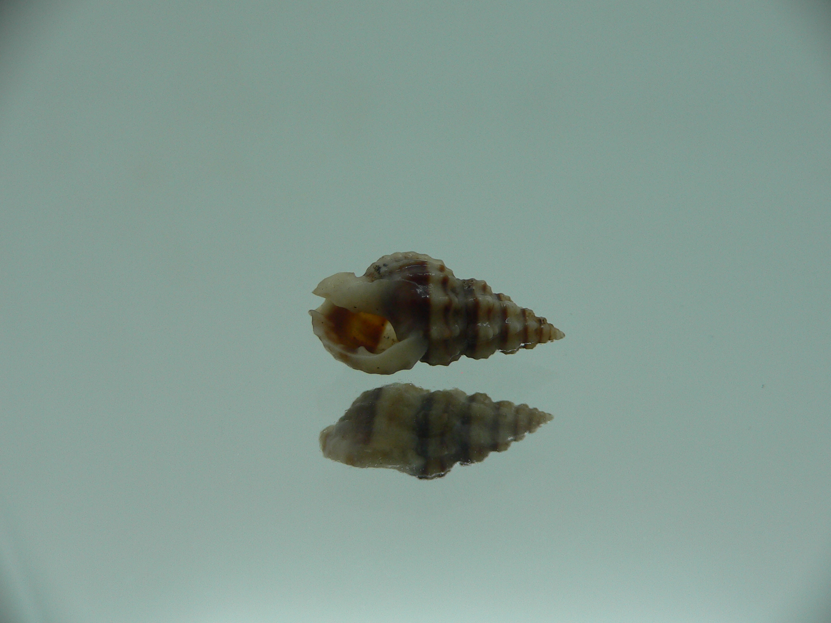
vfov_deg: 40.7
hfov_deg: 52.6
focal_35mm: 35
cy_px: 312
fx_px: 840
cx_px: 416
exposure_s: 1/60
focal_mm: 4.6
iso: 80
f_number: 2.8
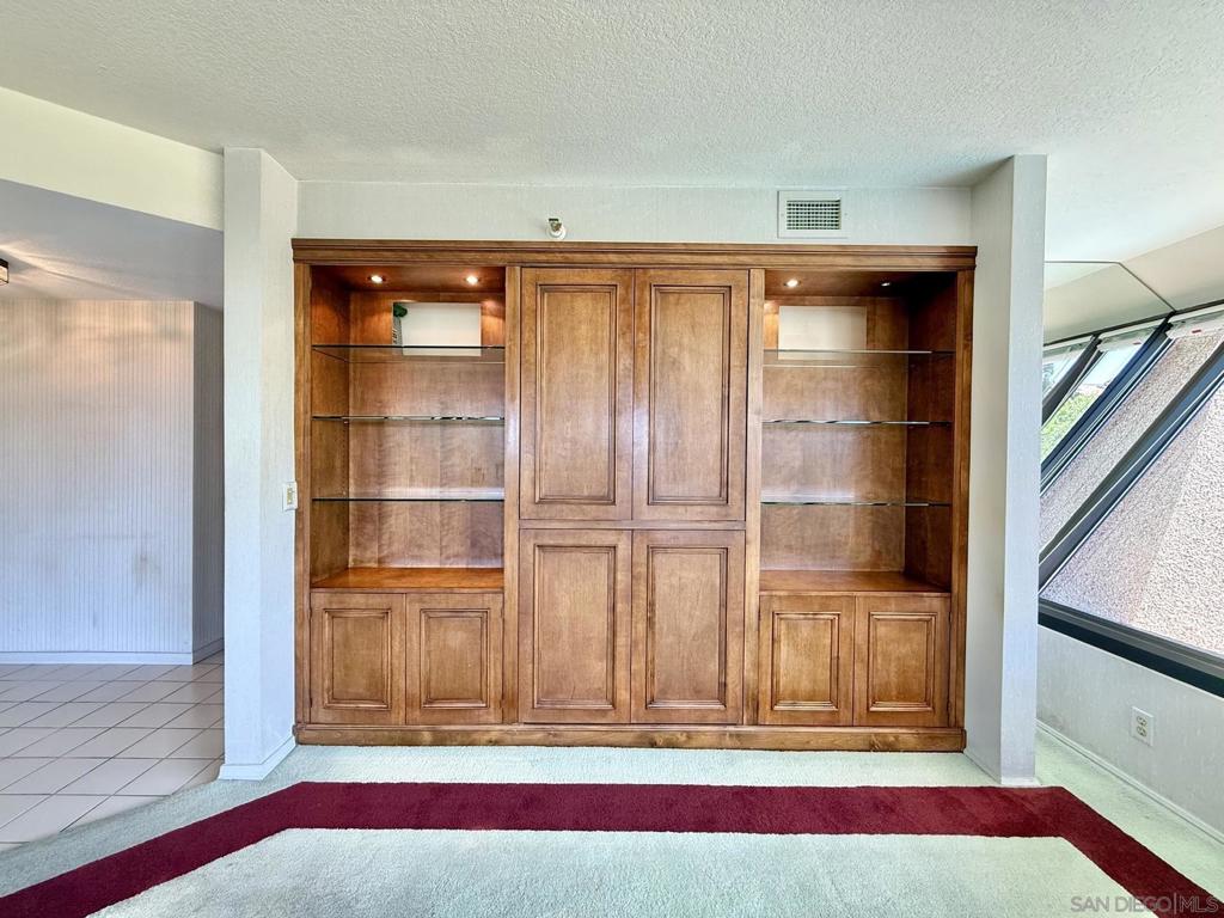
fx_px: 495
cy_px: 459
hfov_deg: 102.1
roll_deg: -0.7
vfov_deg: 85.7
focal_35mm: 14
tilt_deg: -1.1
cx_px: 612
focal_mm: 2.22
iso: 250
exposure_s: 1/60
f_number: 2.2
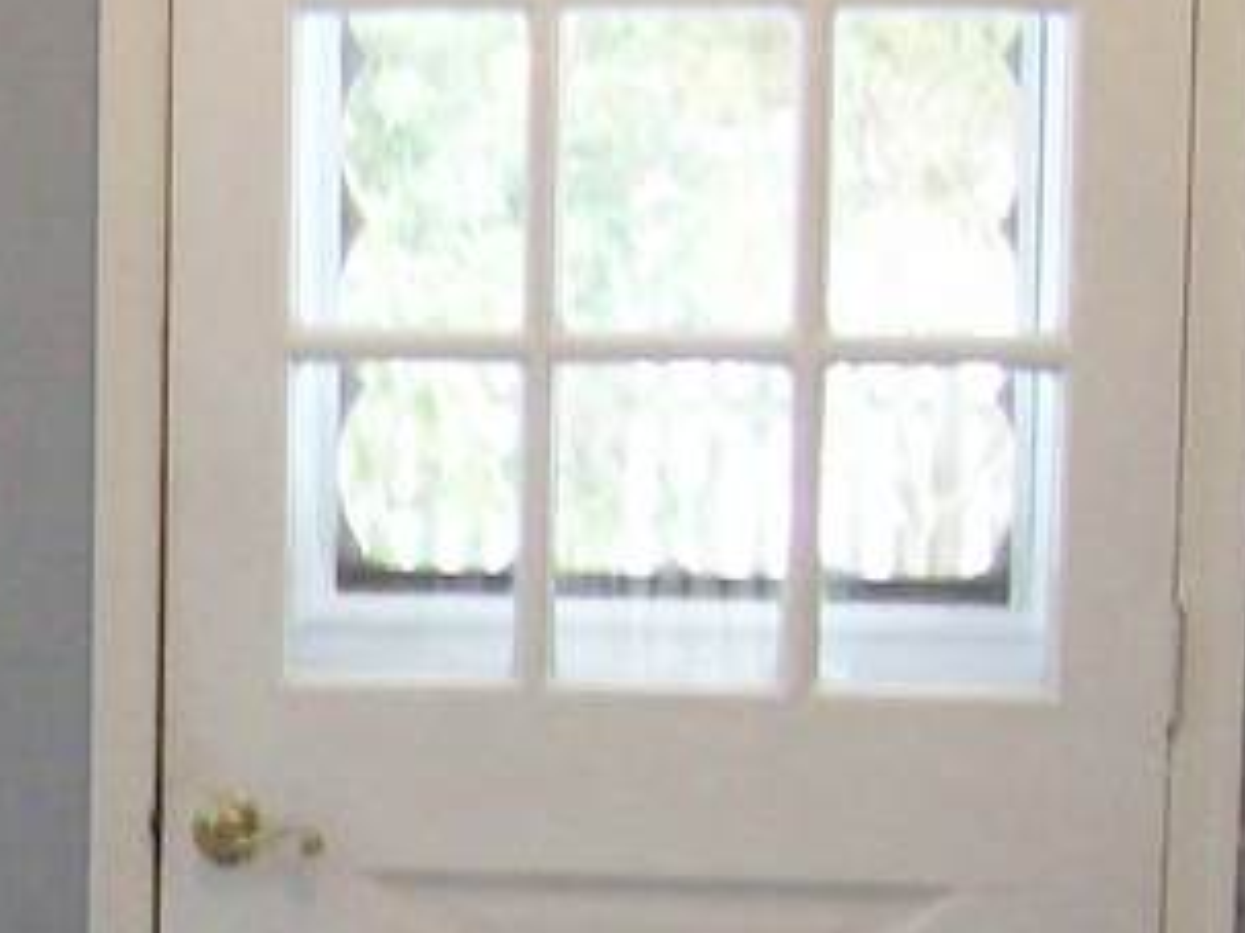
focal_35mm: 152
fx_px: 5465
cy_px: 1204
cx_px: -505
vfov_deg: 9.6
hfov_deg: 12.5
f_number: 2.7
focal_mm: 6
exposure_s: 1/11.8
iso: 160
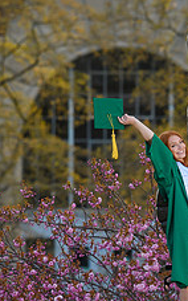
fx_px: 10462
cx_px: 230
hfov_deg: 1.0
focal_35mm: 1277
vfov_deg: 1.6
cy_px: 163
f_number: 5
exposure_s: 1/200
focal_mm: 300
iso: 125
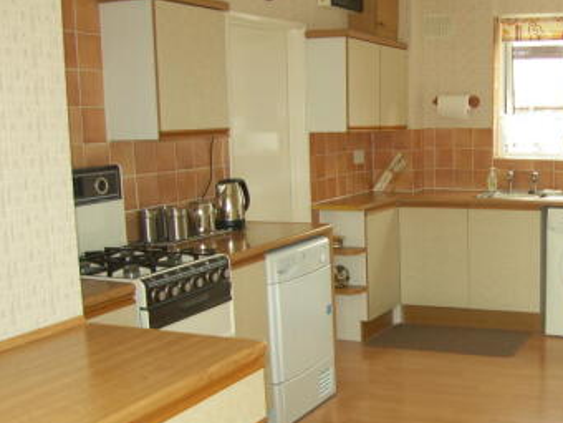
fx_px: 781
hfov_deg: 38.1
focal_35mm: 48
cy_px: 266
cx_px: 455
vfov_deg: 30.1
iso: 50
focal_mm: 7.4
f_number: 2.2
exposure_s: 1/40
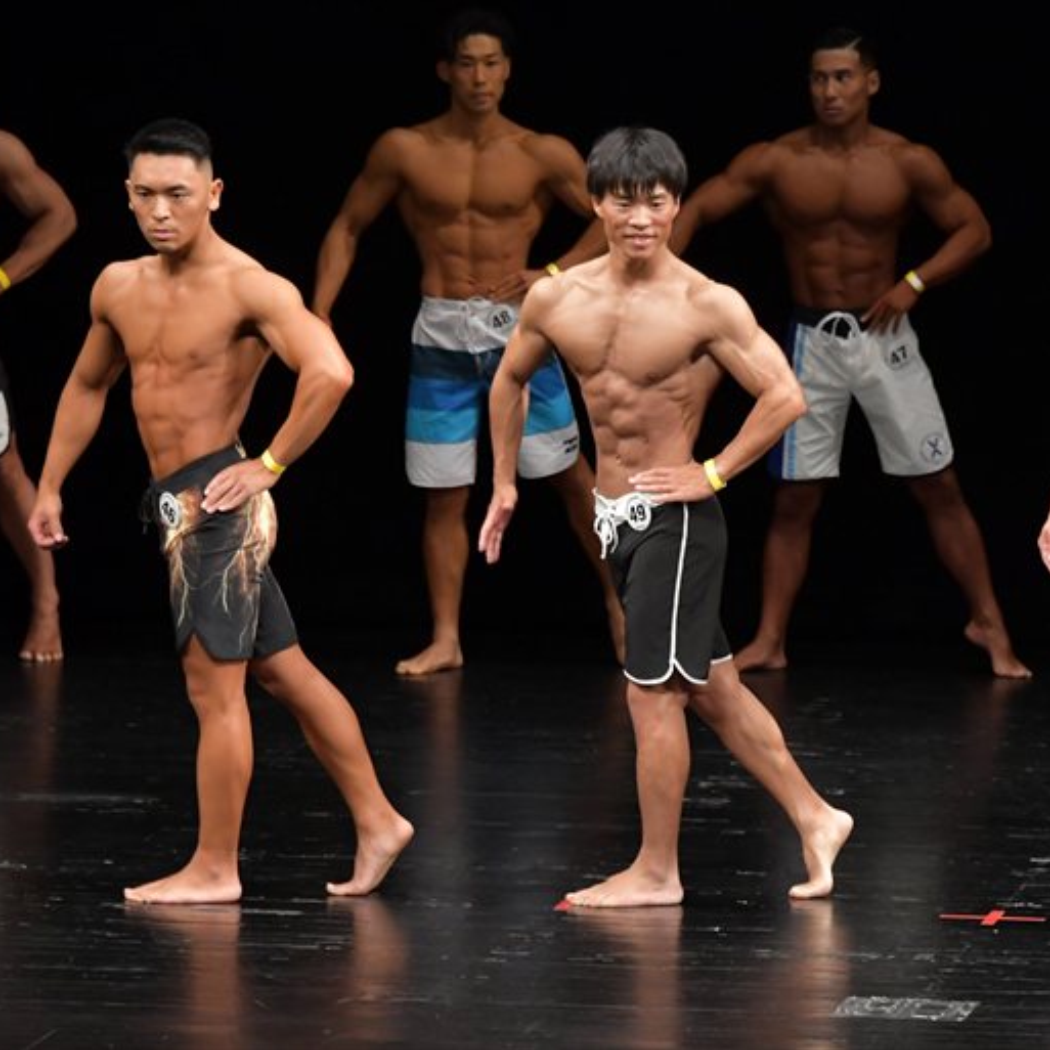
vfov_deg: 5.4
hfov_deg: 5.4
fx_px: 11222
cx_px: 640
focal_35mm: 327
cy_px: 524
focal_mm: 170
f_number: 5.6
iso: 3200
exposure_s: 1/400
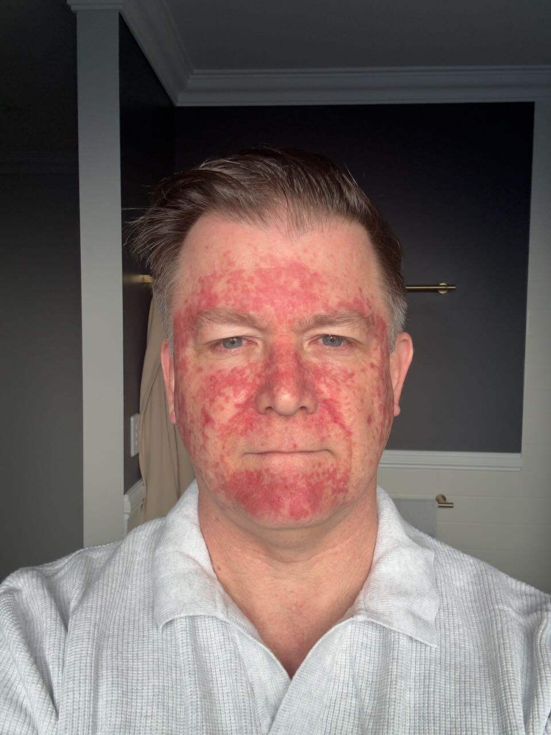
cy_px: 368
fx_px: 637
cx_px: 276
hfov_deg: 46.8
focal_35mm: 30
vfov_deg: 60.0
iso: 40
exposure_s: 1/122
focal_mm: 2.69
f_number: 1.9
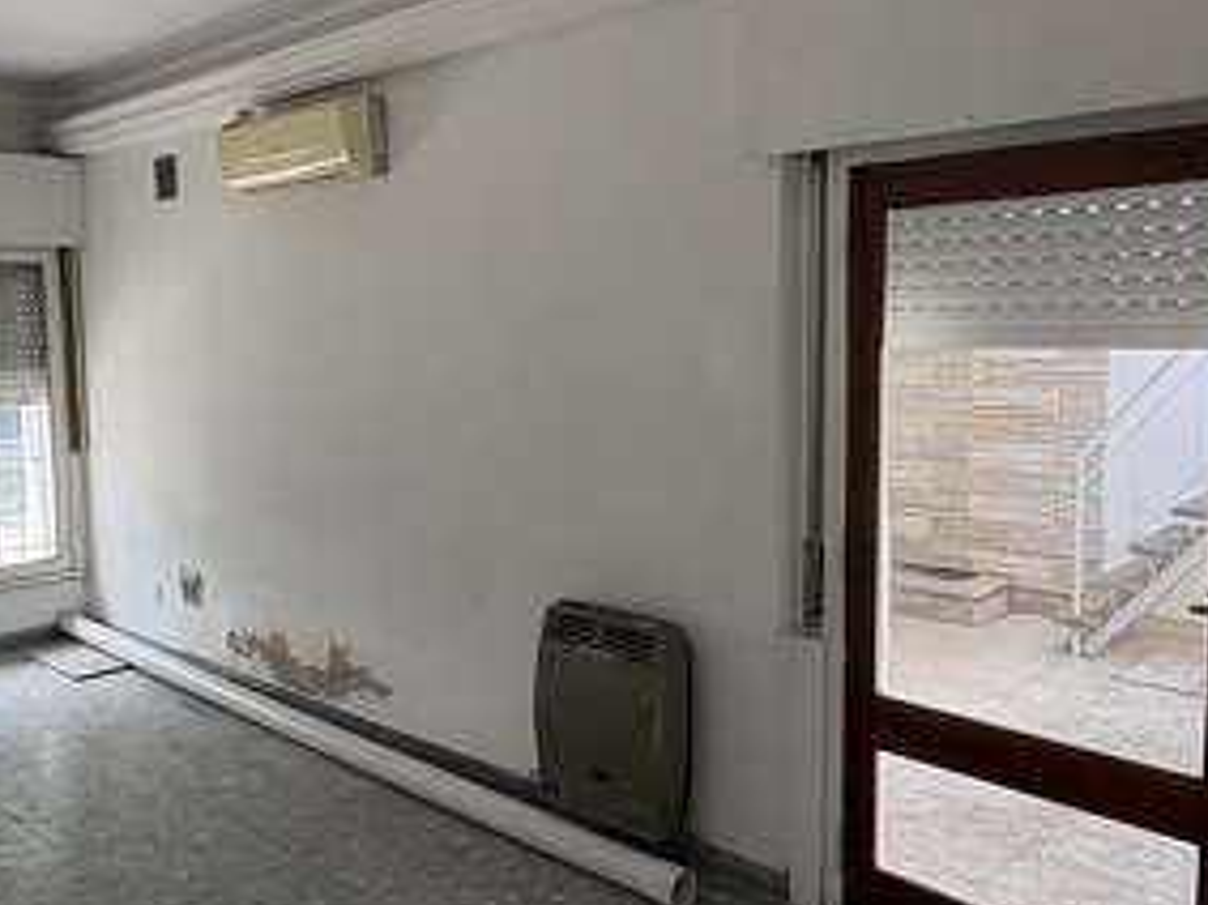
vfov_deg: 42.9
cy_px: 431
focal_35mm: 33
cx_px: 482
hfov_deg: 55.0
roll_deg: +1.9
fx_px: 1151
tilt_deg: -4.3
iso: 64
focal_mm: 2.22
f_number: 2.2
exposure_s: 1/160
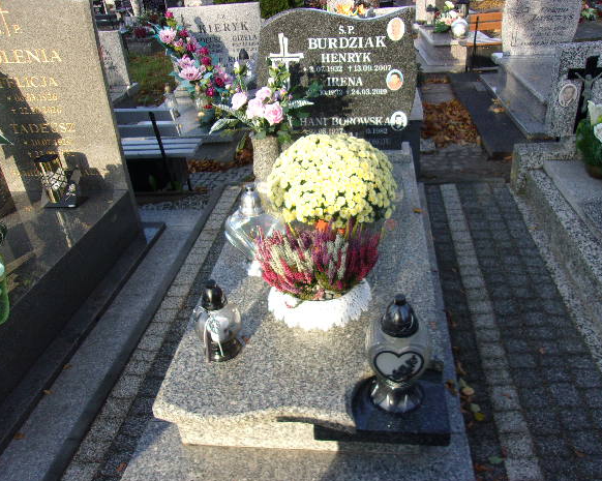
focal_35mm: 29
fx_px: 516
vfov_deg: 49.9
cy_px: 239
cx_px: 328
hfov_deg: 60.4
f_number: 3
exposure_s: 1/240
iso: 80
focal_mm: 4.9
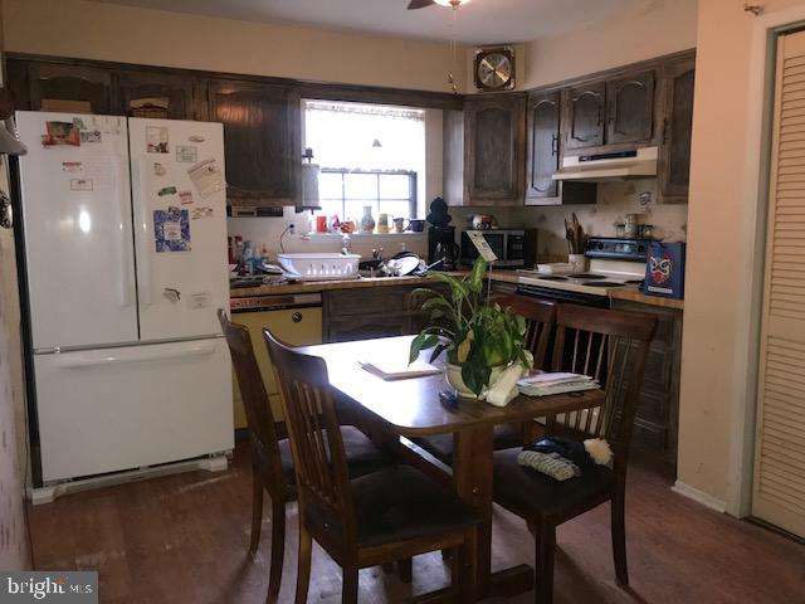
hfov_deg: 63.4
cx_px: 402
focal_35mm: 28
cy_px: 302
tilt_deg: -7.7
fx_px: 651
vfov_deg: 49.7
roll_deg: +0.3
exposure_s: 1/20
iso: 100
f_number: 1.8
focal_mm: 3.99
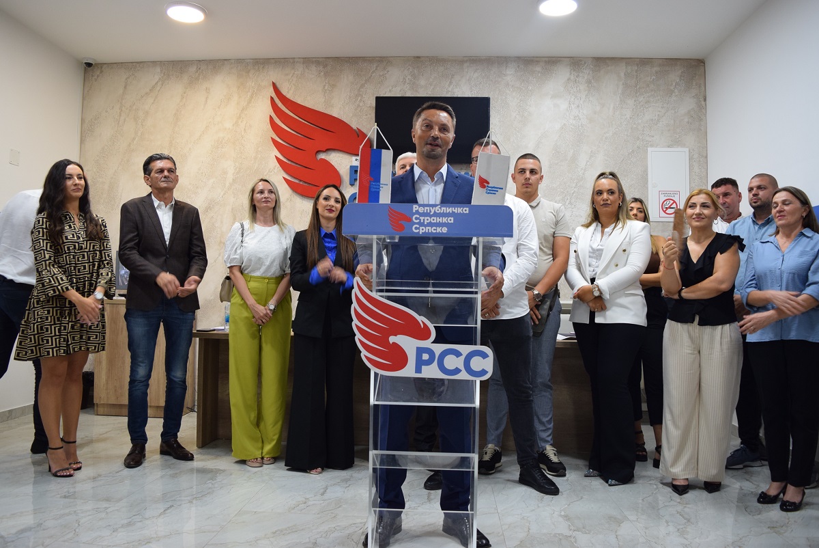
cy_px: 274
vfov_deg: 48.0
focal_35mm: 27
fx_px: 615
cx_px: 410
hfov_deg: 67.3
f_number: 4
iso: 720
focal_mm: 18
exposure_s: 1/60
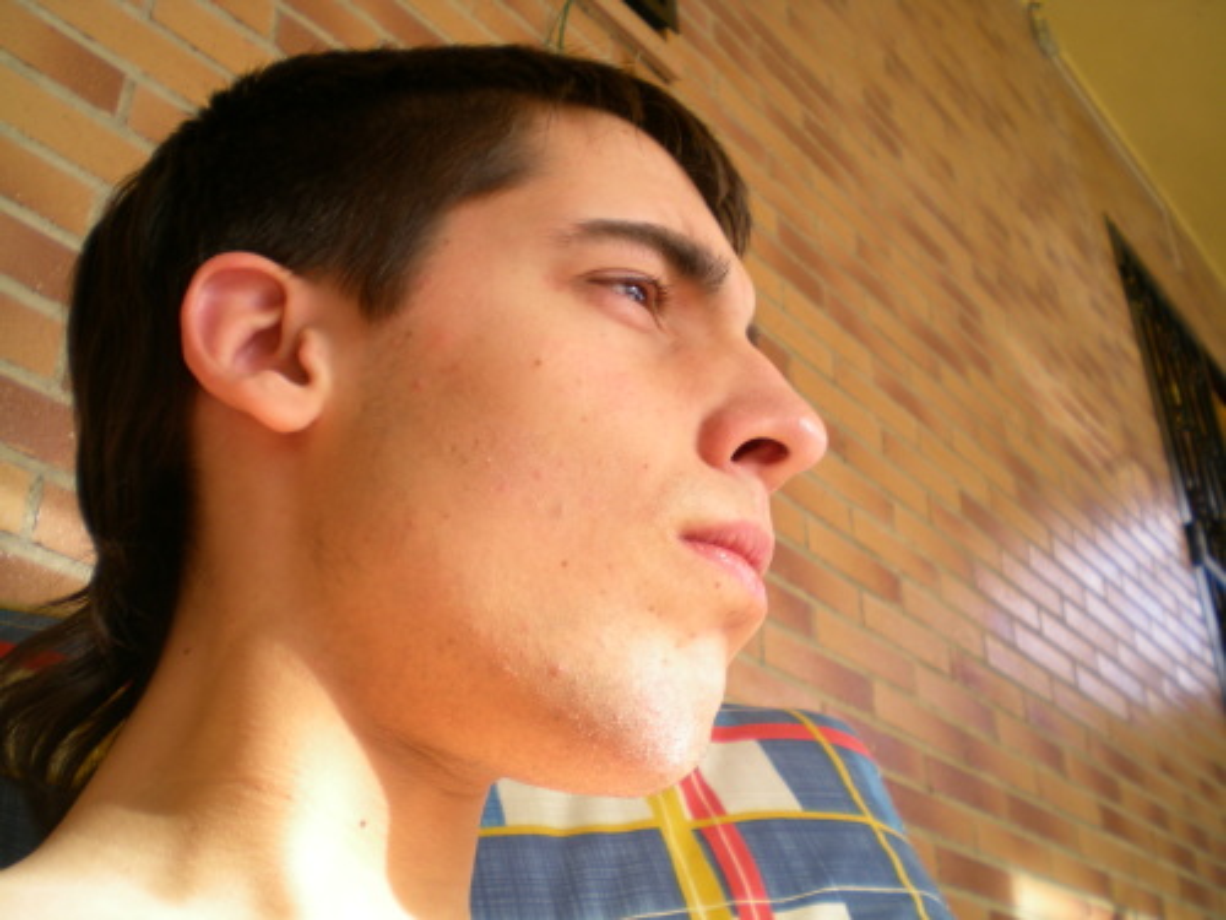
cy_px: 460
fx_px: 1346
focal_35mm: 38
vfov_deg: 37.7
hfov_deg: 49.0
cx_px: 613
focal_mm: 6.3
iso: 50
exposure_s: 1/89.7
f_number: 3.1
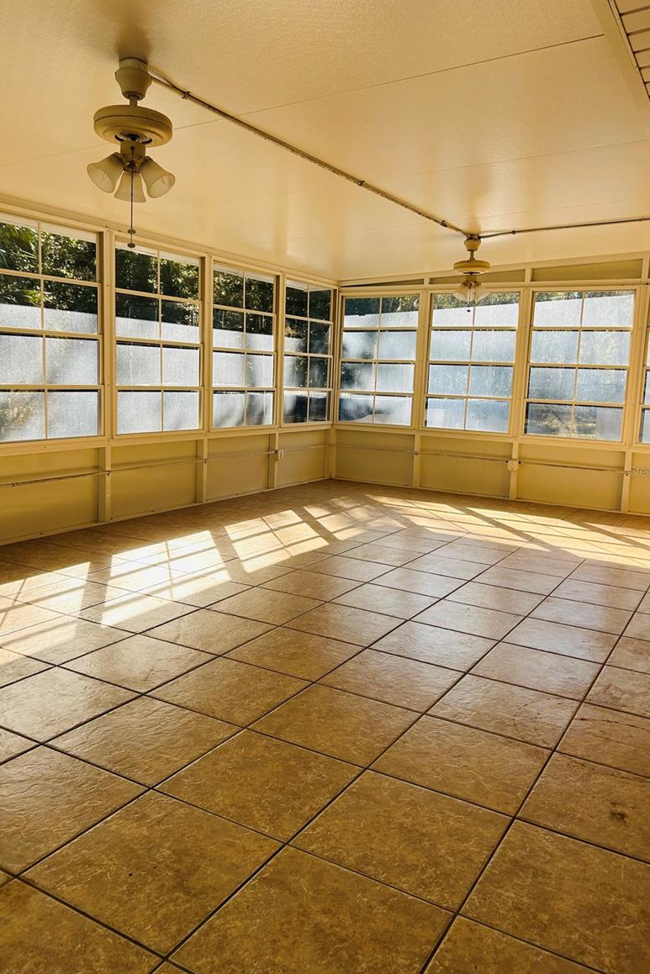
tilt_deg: -8.6
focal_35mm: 28
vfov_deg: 65.5
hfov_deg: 46.4
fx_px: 758
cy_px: 471
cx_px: 310
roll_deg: -3.0
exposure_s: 1/166
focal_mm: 5.7
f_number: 1.5
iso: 50
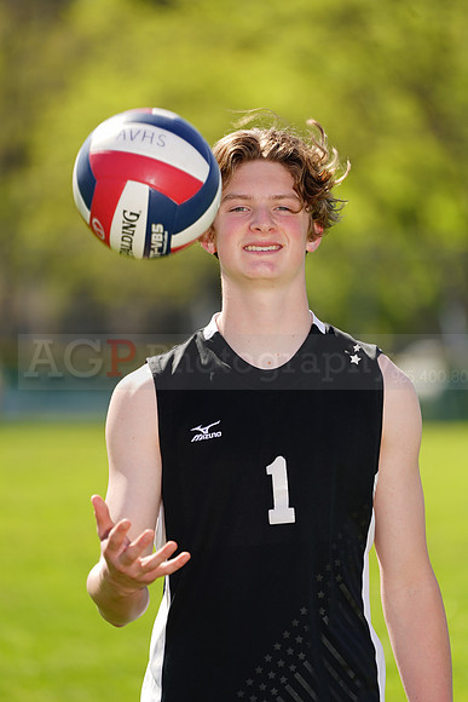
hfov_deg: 3.7
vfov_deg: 5.6
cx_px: 234
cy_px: 351
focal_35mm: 370
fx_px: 7210
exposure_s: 1/200
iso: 64
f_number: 6.3
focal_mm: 370
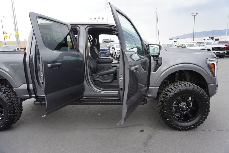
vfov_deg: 53.2
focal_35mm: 24
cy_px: 76
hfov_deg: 73.7
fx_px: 153
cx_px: 114
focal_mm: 16
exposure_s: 1/80
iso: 100
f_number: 4.5
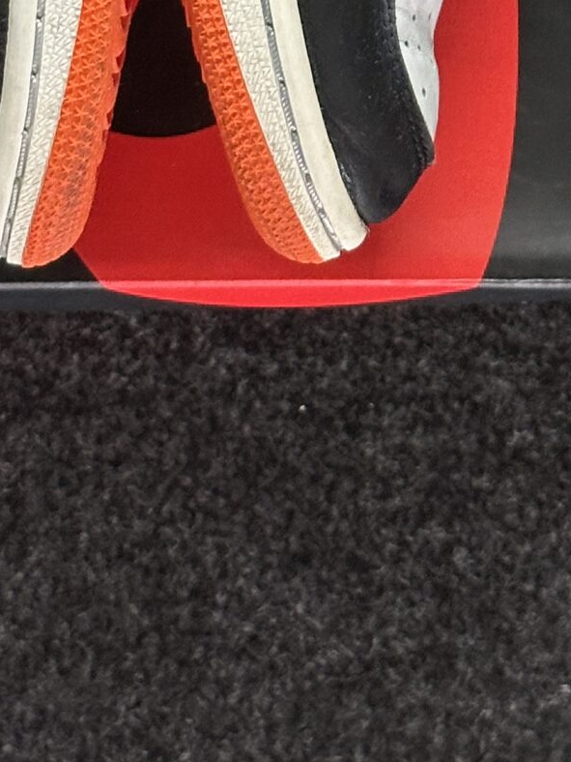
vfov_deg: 12.0
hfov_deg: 9.5
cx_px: 146
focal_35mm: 156
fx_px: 3431
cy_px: -465
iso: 250
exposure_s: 1/50
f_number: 1.78
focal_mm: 6.86
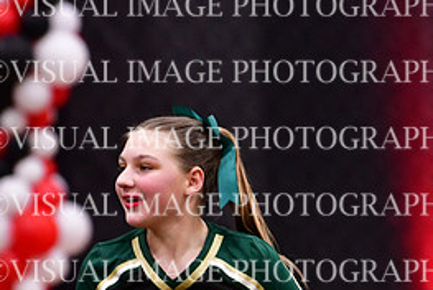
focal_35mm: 661
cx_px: 224
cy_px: 304
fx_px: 7959
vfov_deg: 2.1
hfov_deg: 3.1
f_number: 3.5
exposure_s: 1/500
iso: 4000
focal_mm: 200
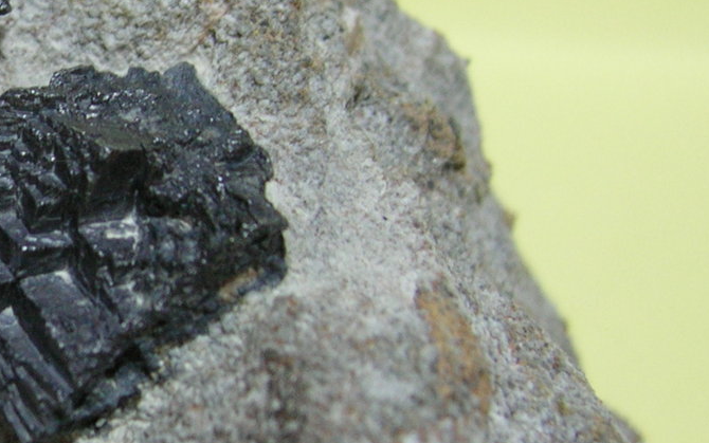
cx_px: -92
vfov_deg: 14.4
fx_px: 1759
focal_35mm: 91
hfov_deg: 21.5
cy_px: 254
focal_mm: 6
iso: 96
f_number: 2.7
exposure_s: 1/4.1
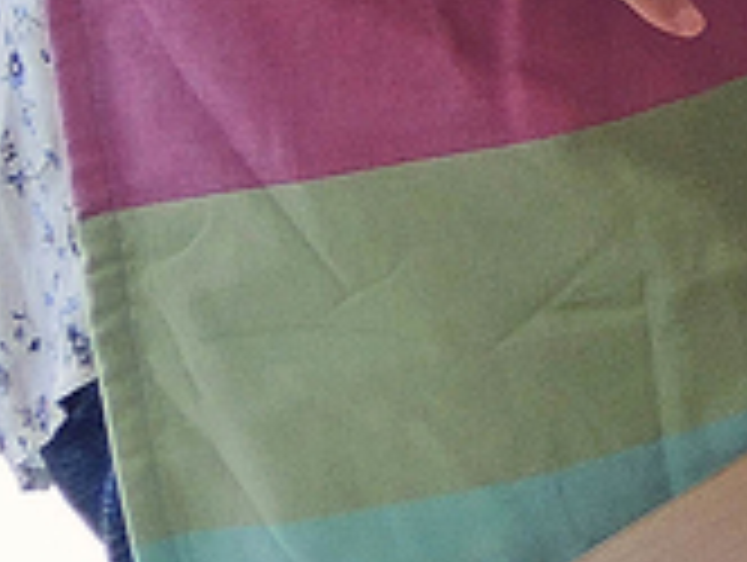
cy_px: -949
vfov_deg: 6.8
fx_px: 4365
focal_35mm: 202
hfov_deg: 8.0
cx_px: 2457
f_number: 2
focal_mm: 6
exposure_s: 1/60
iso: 80
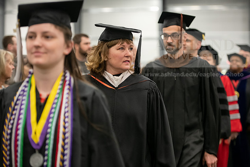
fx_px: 660
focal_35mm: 95
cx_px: 125
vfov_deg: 14.4
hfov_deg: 21.5
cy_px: 84
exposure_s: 1/200
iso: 3200
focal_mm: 95
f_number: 3.2
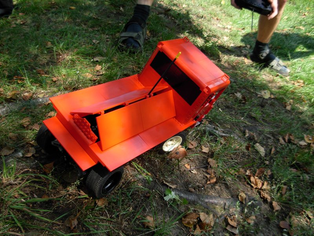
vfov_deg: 37.7
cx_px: 157
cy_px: 118
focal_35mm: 38
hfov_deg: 49.0
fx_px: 345
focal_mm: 6.3
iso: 79
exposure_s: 1/342
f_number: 2.9
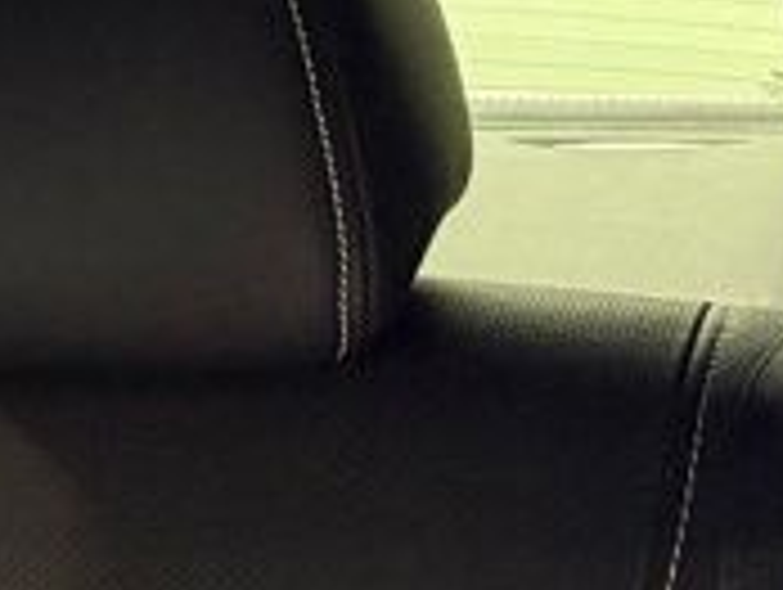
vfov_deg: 10.2
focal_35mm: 141
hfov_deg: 11.5
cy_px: -302
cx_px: -1102
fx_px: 3194
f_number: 1.78
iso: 640
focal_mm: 6.76
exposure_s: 1/40
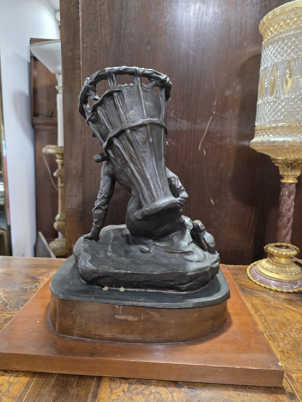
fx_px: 268
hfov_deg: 58.9
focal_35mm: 23
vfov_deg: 73.9
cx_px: 151
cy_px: 201
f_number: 1.7
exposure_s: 1/100
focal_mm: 6.3
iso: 640
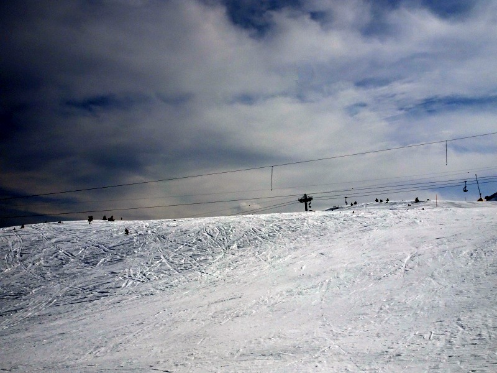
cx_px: 248
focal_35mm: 36
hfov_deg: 51.4
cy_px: 186
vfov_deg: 39.7
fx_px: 517
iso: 80
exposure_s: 1/2000
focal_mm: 6.17
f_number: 5
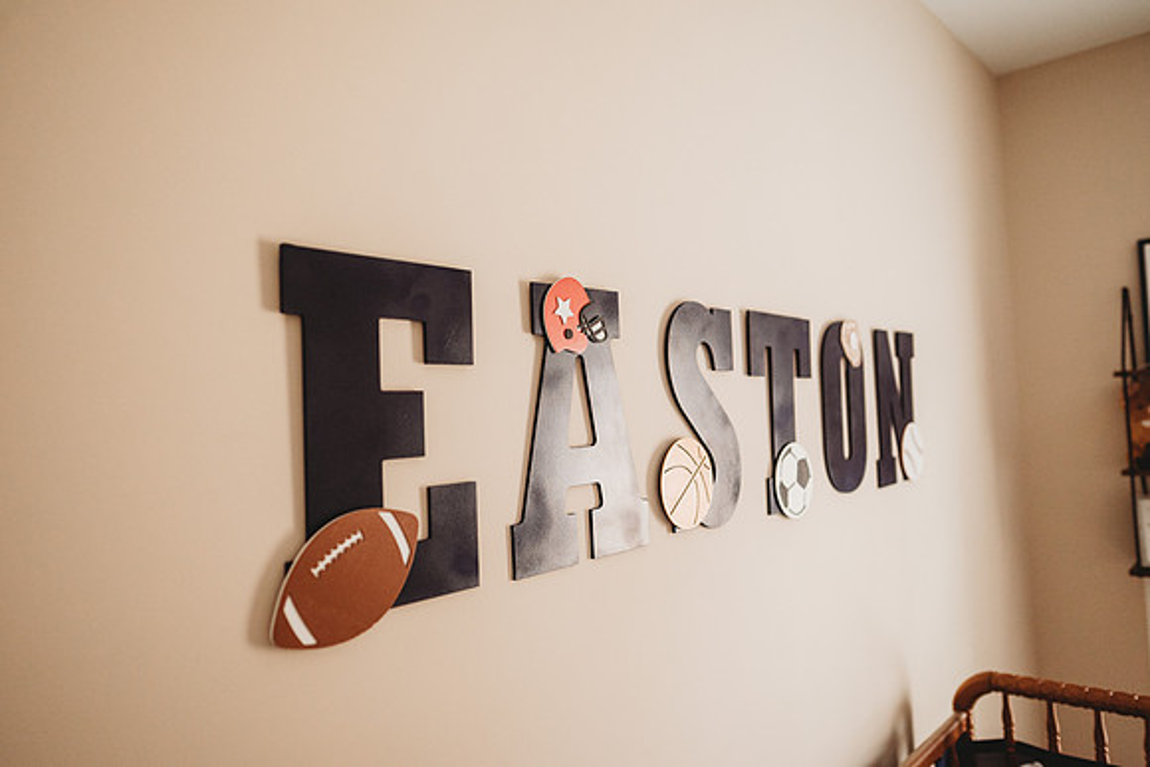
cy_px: 384
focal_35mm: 24
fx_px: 767
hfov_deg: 73.7
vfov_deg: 53.2
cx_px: 575
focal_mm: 24
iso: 1600
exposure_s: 1/160
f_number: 2.2
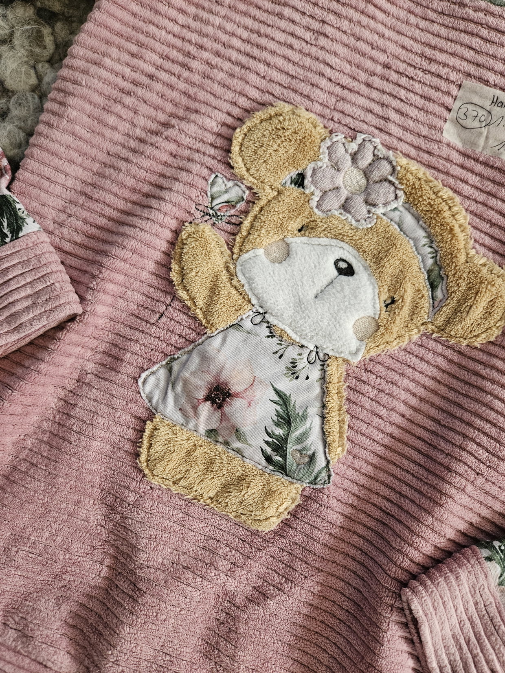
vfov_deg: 73.9
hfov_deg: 58.9
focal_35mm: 23
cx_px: 252
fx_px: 447
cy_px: 336
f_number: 1.8
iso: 320
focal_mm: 5.4
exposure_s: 1/115
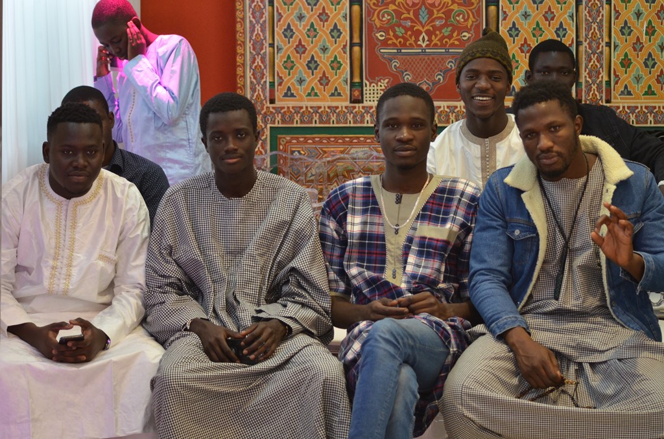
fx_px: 1932
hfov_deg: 19.5
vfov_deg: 13.0
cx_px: 332
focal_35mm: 105
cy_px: 220
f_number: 4
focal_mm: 70
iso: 1250
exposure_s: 1/125
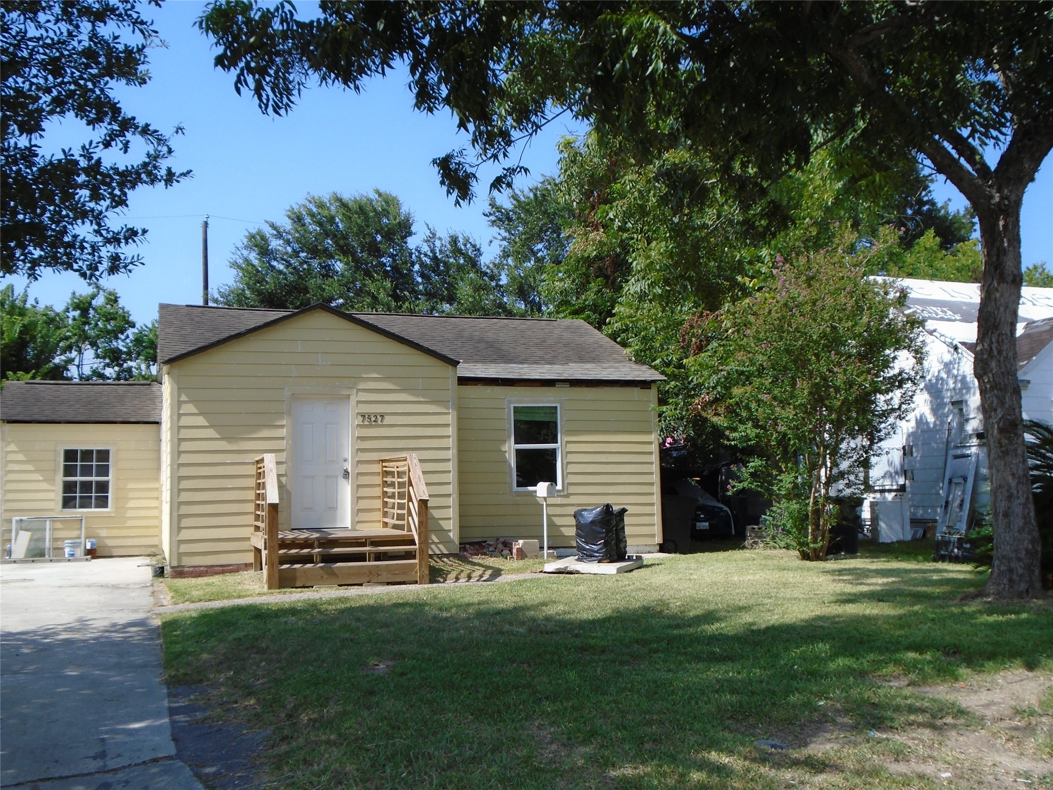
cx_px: 526
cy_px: 395
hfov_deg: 51.4
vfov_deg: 39.7
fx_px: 1095
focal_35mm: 36
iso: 100
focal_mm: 6.4
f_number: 3.8
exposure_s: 1/640
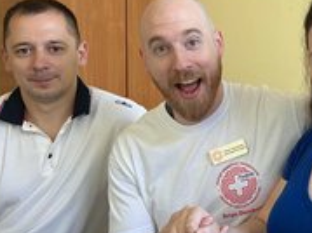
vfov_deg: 25.2
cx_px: 298
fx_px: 522
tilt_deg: -1.4
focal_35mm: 58
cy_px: 97
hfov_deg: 31.2
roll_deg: -0.1
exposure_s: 1/78
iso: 125
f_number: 1.5
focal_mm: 5.7
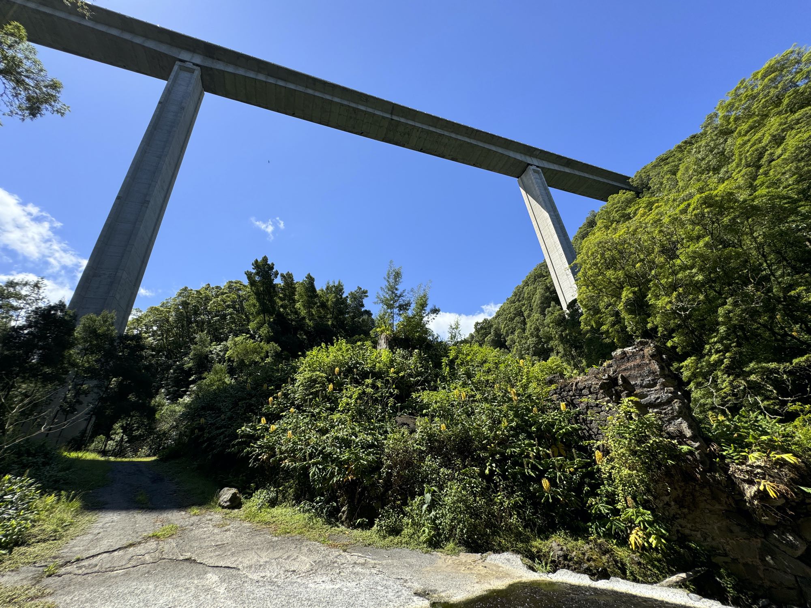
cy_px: 304
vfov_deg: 85.7
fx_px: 328
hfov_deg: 102.1
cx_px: 406
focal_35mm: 14
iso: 50
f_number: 2.2
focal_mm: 2.22
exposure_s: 1/1143
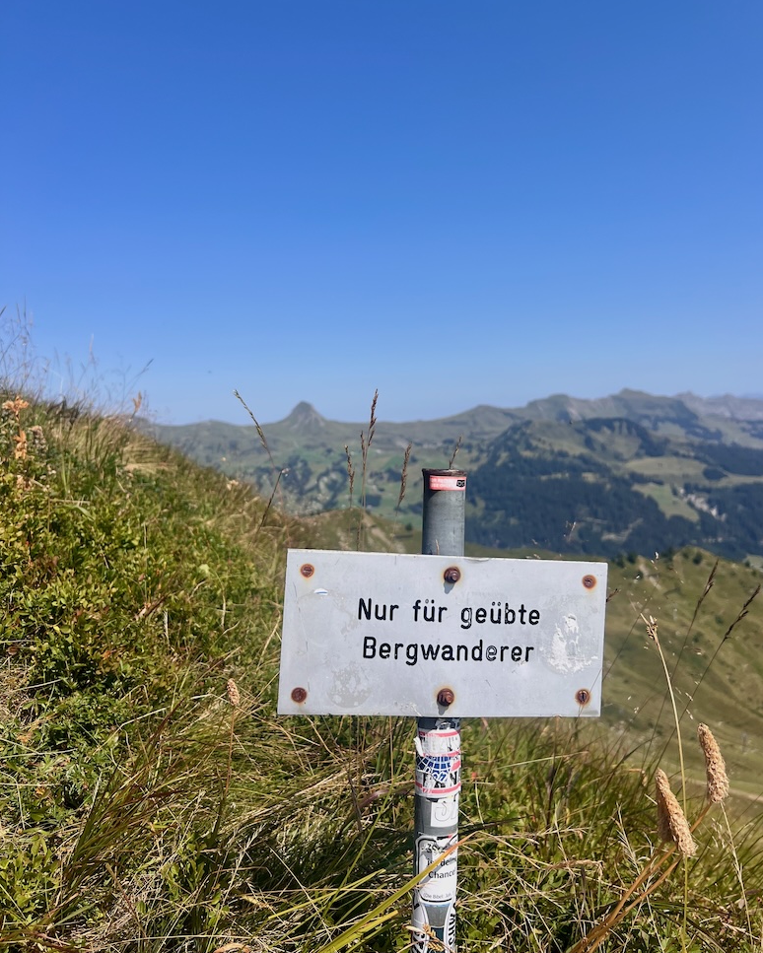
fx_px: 790
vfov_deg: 62.2
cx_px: 393
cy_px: 467
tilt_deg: -4.4
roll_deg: +4.0
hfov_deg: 51.5
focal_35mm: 28
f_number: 1.5
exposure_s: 1/5076
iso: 50
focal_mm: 5.7
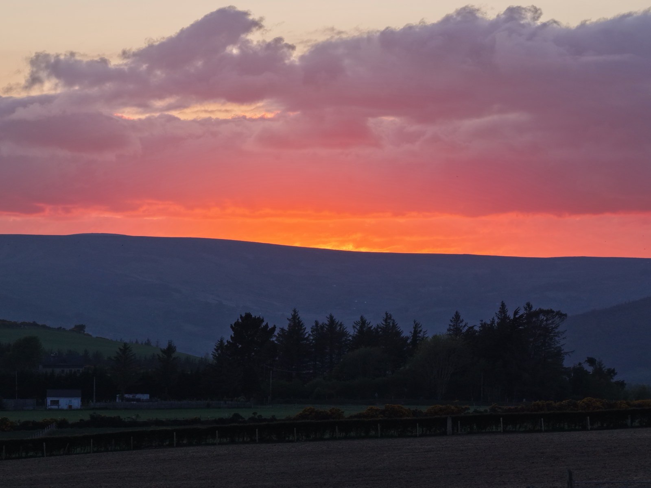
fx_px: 3159
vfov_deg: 8.8
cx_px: 326
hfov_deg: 11.8
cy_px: 244
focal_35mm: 168
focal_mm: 40
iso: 160
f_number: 2.8
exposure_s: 1/25
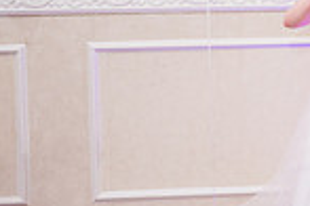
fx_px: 1292
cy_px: 38
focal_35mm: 150
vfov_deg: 9.1
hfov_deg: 12.7
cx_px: 521
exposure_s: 1/200
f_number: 3.2
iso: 1250
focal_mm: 38
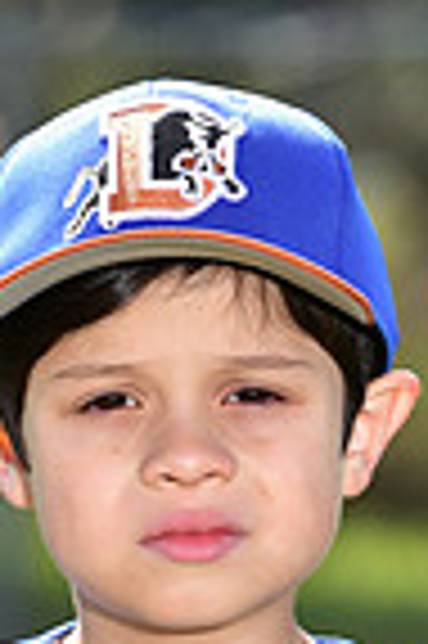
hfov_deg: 1.8
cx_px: 178
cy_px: 793
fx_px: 13406
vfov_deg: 2.7
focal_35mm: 750
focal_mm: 185
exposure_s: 1/250
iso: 100
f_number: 5.6
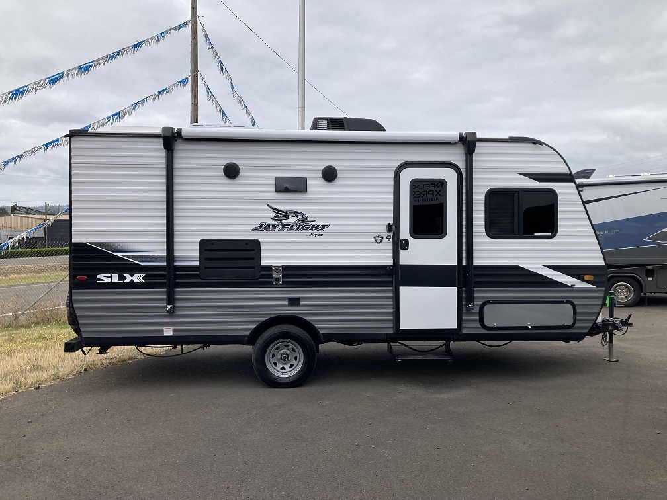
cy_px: 250
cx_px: 334
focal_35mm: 28
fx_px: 540
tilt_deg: -1.8
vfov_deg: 49.7
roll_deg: -1.1
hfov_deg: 63.4
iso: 20
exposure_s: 1/1453
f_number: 1.8
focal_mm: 3.99
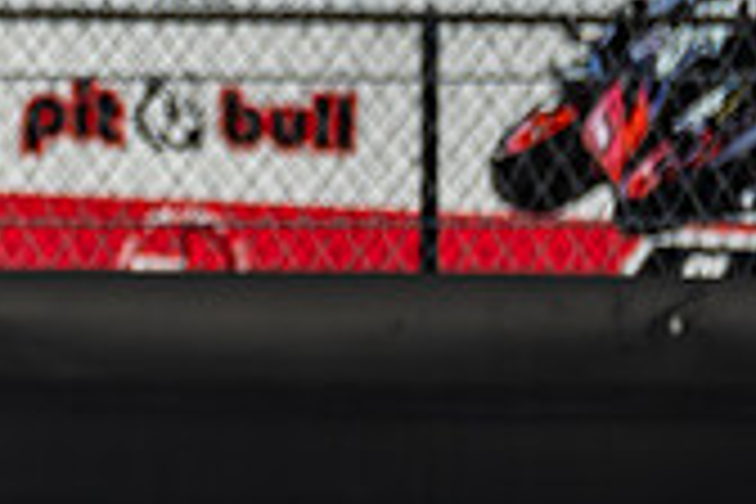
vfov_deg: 0.7
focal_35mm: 2067
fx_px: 43404
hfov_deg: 1.0
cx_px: -531
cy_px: 781
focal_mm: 400
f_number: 5.6
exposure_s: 1/1600
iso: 500
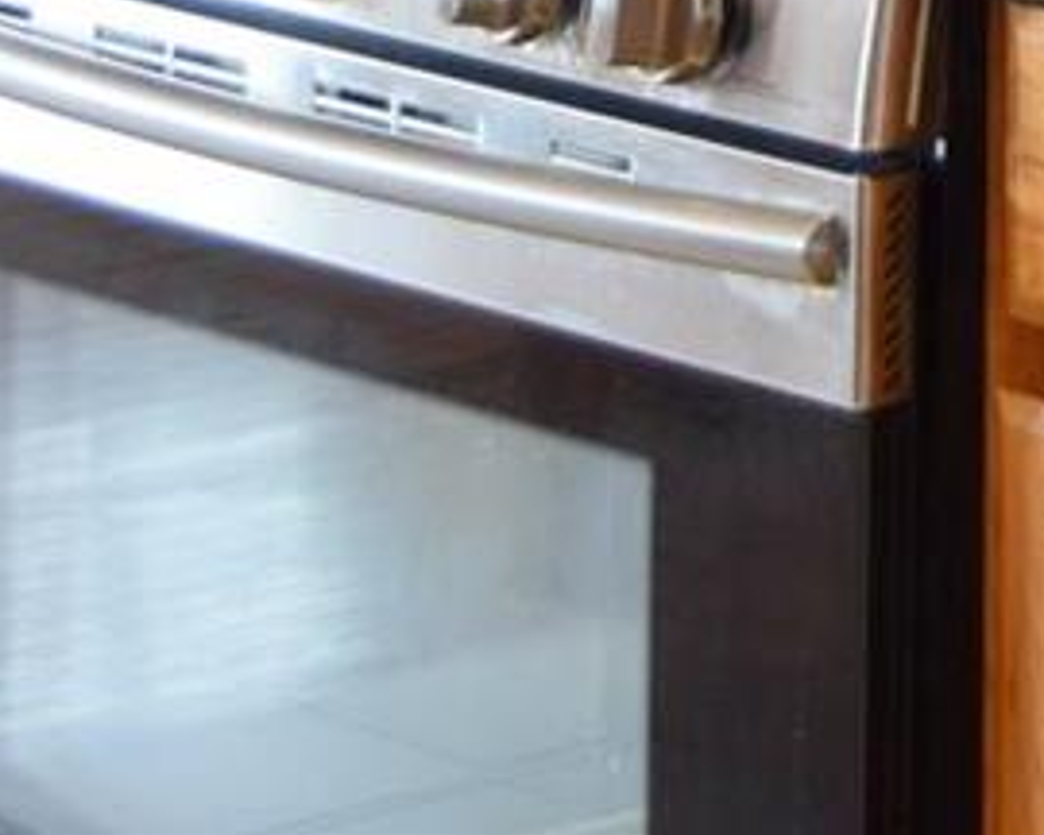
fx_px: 6705
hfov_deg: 8.8
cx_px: 1319
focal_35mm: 217
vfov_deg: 6.7
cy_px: -1218
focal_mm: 26
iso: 450
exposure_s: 1/60
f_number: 4
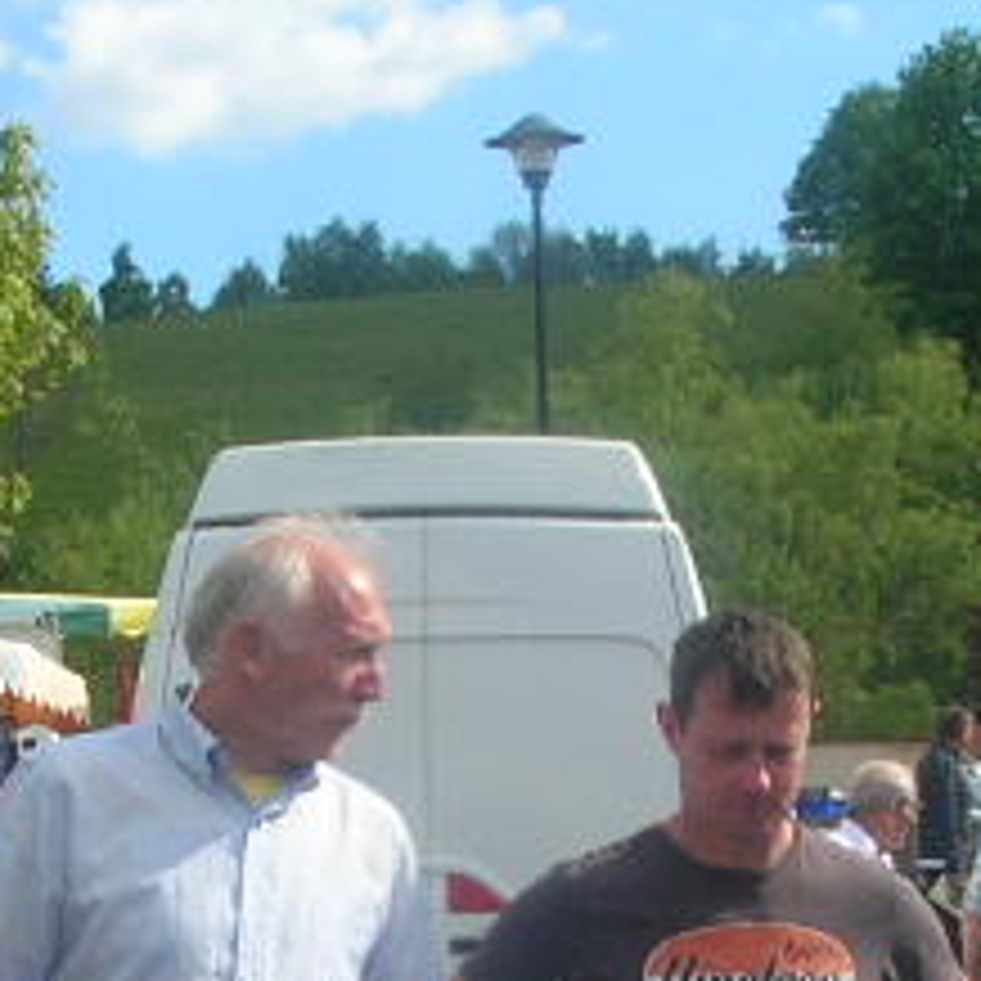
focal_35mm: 145
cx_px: 536
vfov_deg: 11.9
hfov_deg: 12.0
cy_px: 976
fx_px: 4649
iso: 50
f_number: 5.6
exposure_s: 1/212
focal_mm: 5.8
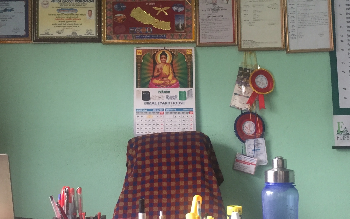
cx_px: 151
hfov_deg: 34.5
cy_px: 114
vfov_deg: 22.0
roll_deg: -0.5
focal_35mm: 59
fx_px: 563
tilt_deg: +6.3
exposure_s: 1/33
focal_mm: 4.15
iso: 160
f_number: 2.2
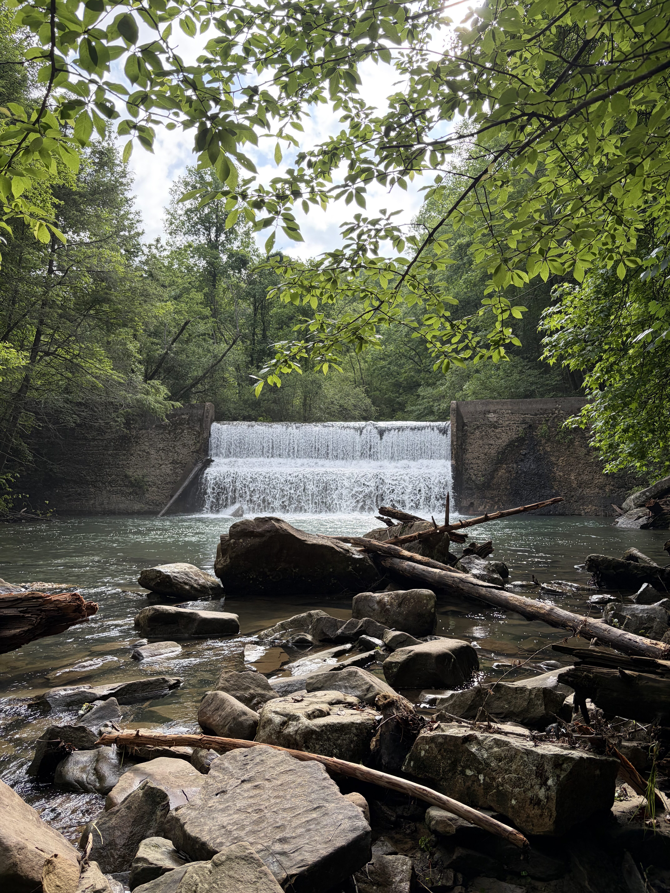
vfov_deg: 67.3
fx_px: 671
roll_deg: +0.7
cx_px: 335
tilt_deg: +2.5
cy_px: 446
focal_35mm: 26
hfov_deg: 53.1
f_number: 1.6
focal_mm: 5.96
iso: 64
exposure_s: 1/830
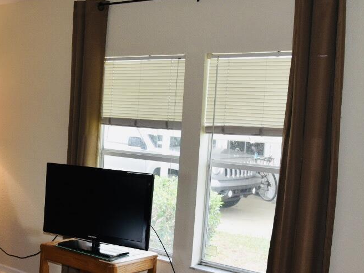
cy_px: 191
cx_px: -14
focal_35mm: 57
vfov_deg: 25.5
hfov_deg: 30.9
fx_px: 599
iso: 720
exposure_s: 1/125
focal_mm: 24
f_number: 5.6
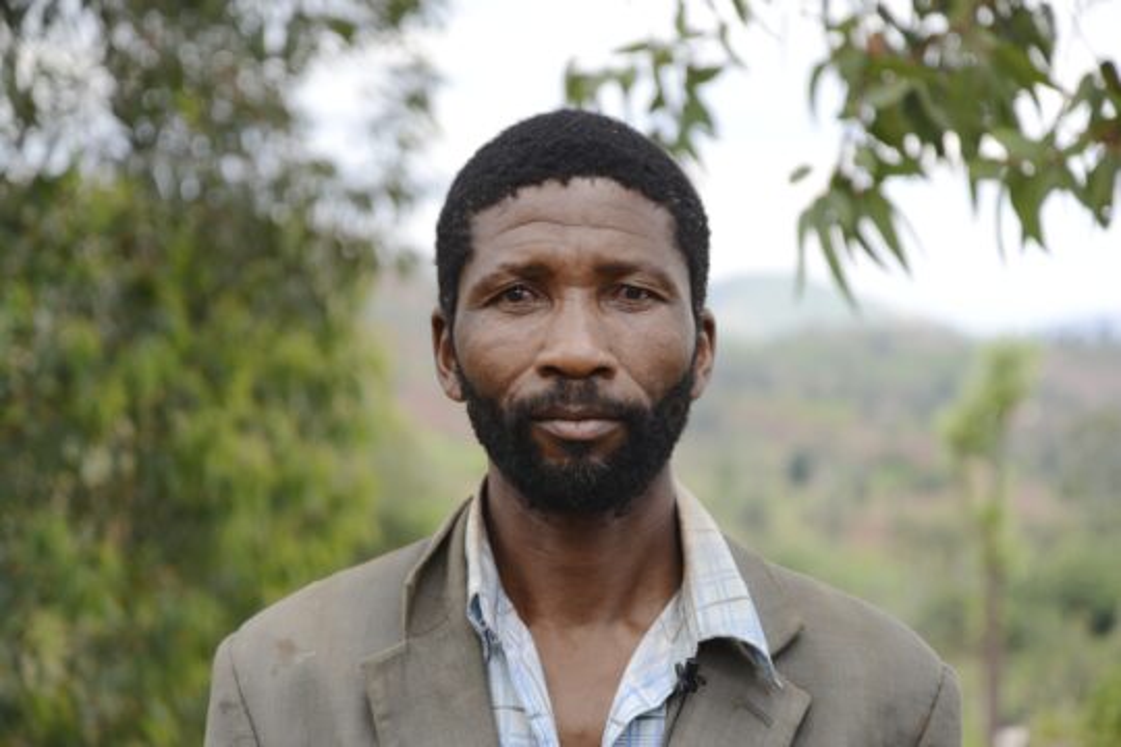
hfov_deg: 23.9
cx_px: 560
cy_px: 374
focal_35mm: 85
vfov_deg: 16.1
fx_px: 2647
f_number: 4.5
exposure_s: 1/1000
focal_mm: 85
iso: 800
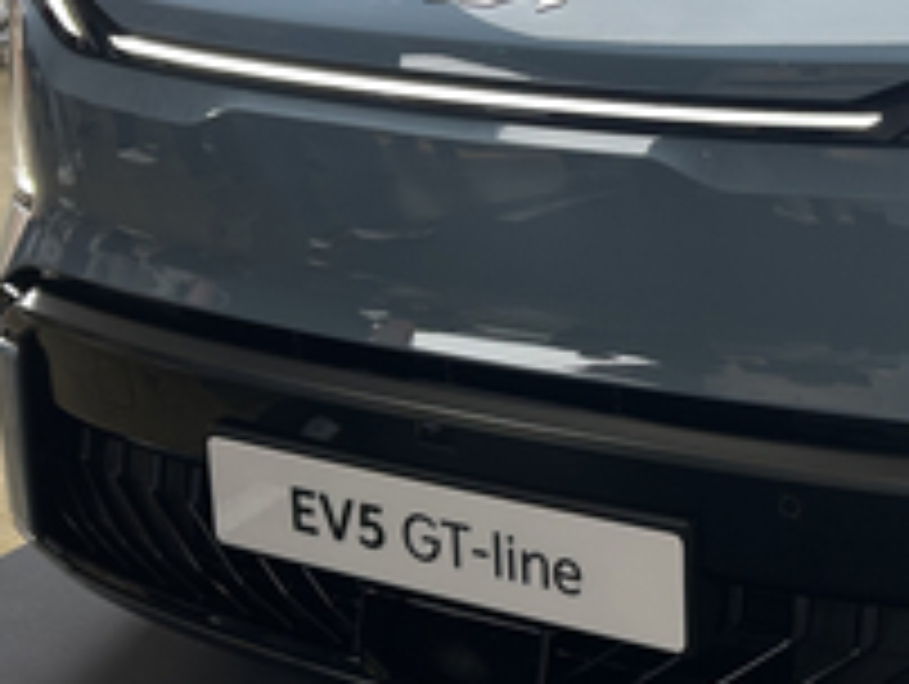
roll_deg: +0.8
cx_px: 824
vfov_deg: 20.3
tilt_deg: -13.5
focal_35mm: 72
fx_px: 1893
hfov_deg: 26.1
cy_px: 135
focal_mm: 5.7
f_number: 1.5
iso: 50
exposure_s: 1/112
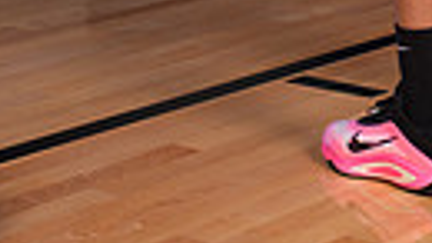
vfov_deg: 6.9
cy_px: -449
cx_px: 488
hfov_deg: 13.2
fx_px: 1821
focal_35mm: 159
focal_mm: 44
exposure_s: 1/320
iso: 500
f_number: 7.1
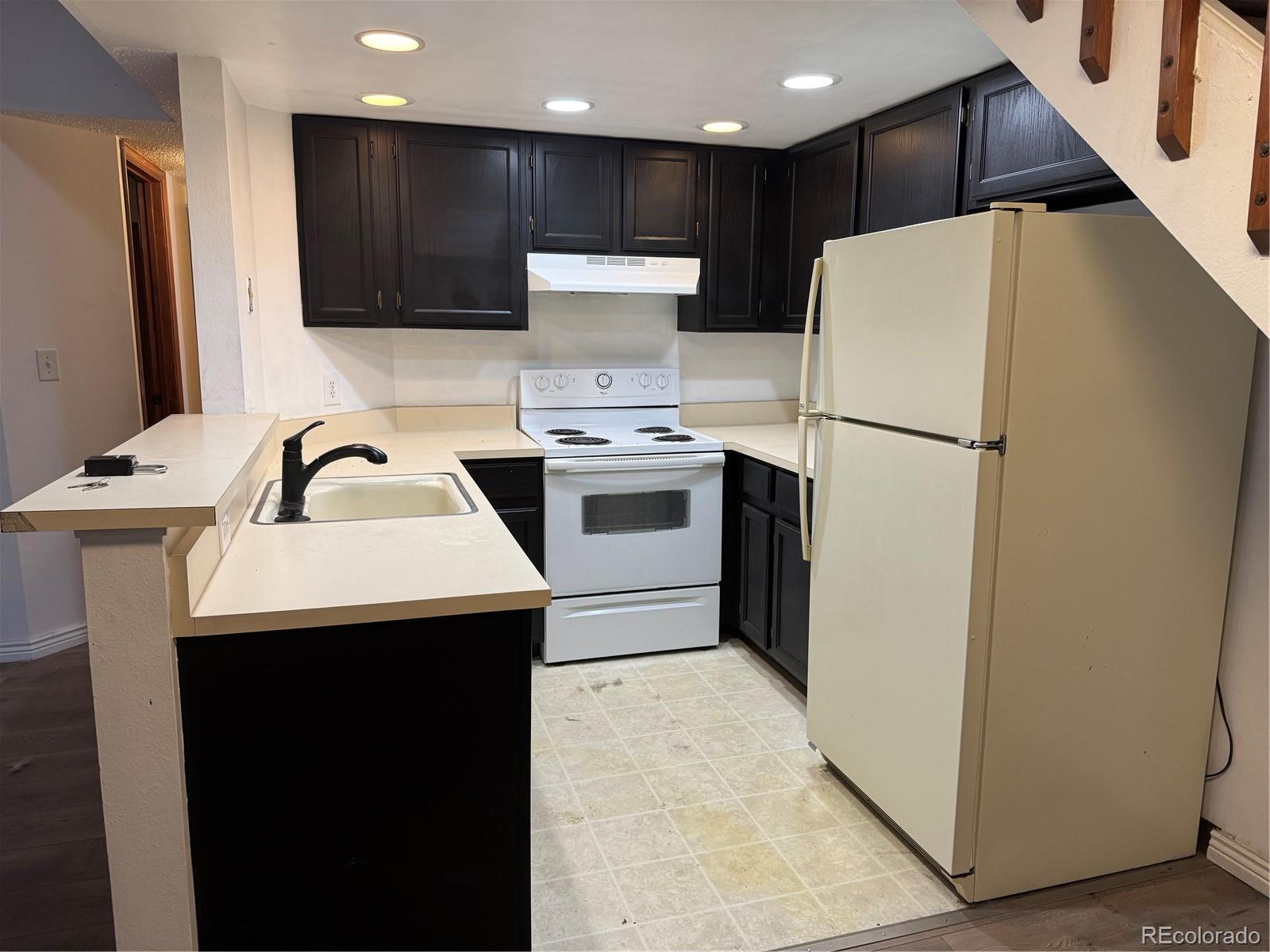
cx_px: 635
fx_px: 881
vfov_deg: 56.8
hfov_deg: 71.6
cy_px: 476
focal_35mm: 24
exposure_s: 1/120
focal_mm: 6.76
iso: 200
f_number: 1.78
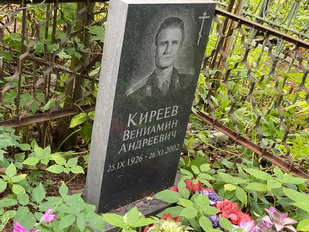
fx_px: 464
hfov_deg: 36.8
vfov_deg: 28.0
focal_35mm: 52
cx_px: 154
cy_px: 116
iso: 250
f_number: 2
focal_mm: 6
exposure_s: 1/60
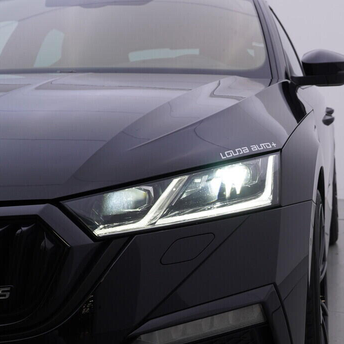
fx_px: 720
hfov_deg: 25.7
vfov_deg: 26.8
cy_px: 224
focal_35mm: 64
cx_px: 335
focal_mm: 24
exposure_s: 1/100
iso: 125
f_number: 4.5
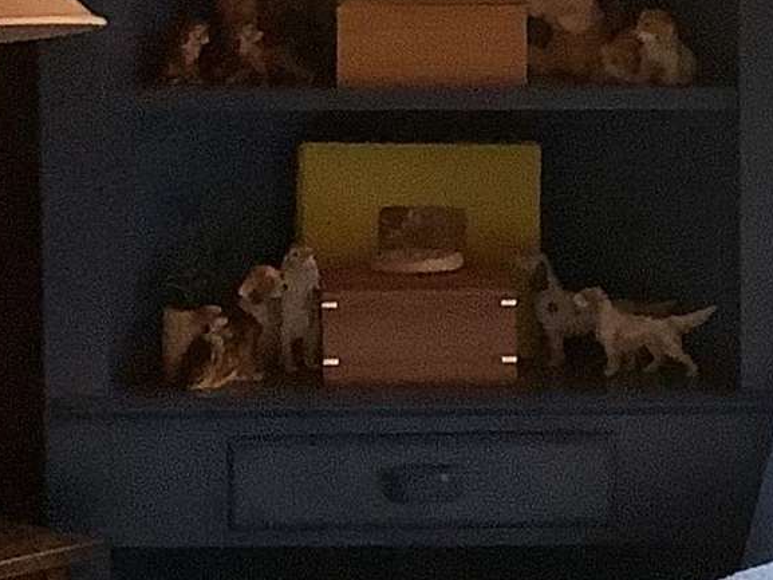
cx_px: 521
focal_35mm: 165
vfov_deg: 8.9
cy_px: -117
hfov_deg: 12.0
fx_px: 3685
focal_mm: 3.3
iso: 320
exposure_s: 1/60
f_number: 2.4
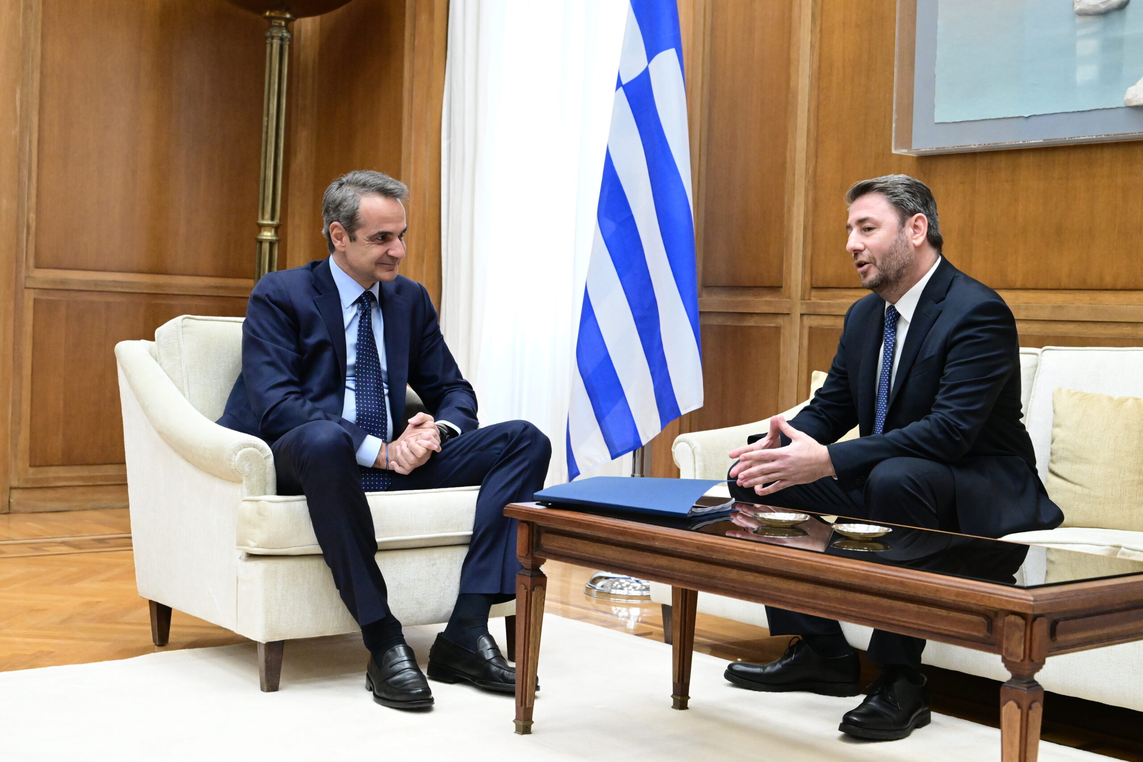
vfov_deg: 27.0
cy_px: 381
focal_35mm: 50
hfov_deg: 39.6
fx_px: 1587
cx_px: 572
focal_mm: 50
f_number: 5.6
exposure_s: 1/320
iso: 8000
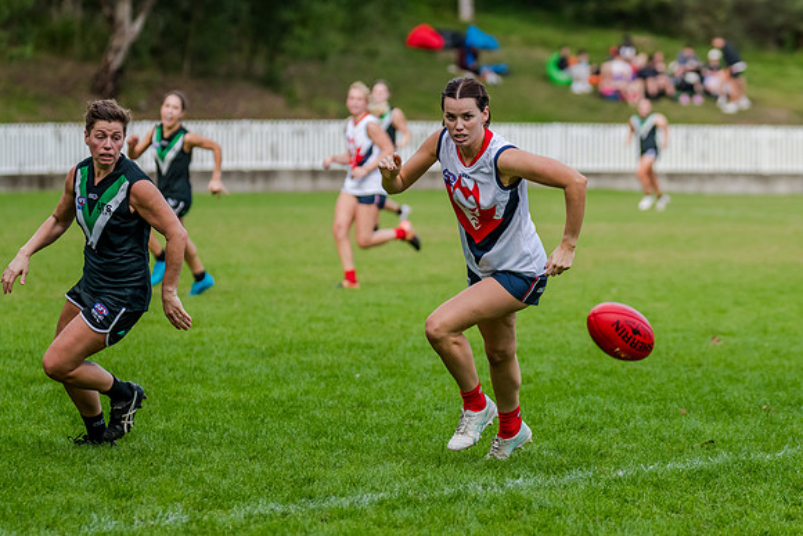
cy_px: 320
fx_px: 5770
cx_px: 490
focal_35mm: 259
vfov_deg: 5.3
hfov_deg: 8.0
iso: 800
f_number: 5
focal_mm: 210
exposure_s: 1/1600
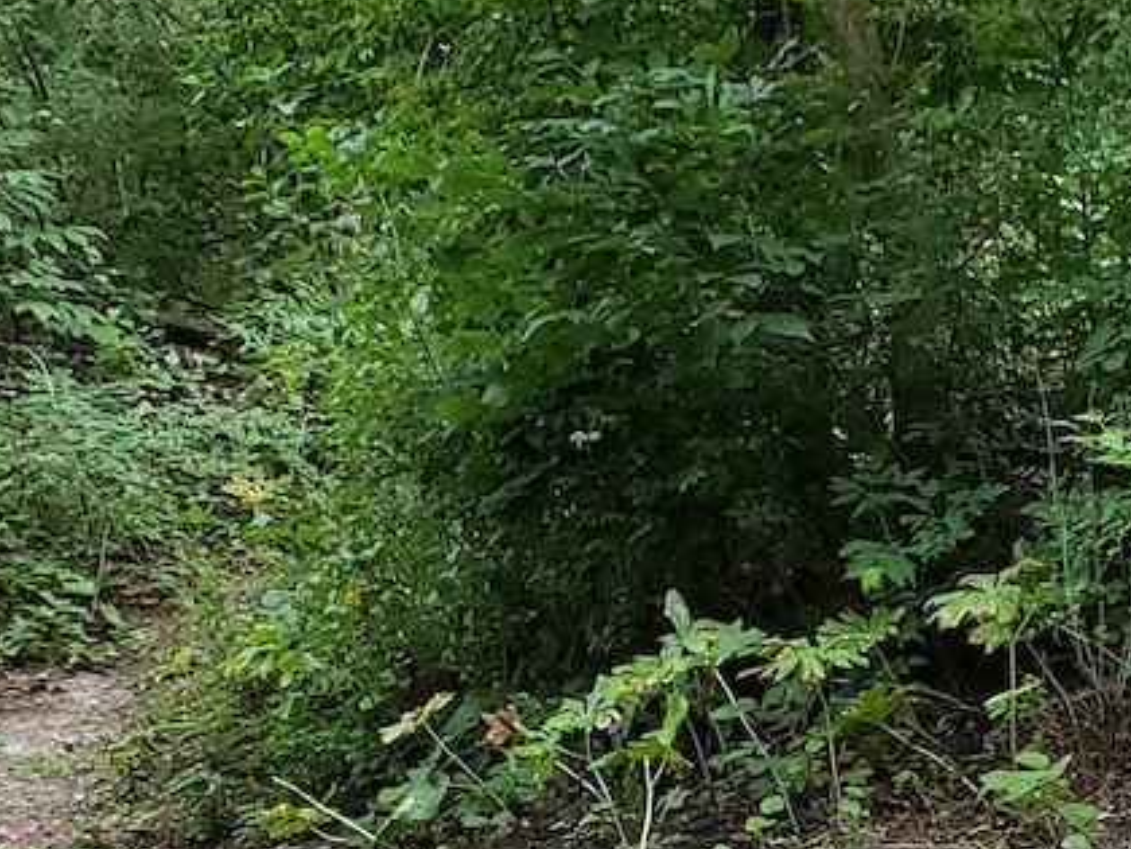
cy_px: 1402
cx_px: 1365
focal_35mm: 99
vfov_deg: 13.7
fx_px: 3235
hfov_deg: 18.7
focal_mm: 4.3
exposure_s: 1/50
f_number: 2.4
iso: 250
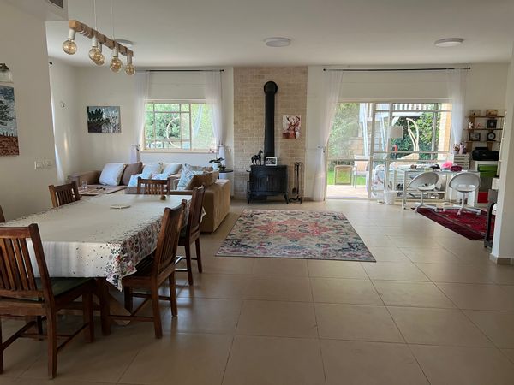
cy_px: 192
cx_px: 257
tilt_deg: -9.0
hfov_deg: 67.3
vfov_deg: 53.1
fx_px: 386
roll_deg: +0.2
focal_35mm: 26
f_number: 1.5
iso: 125
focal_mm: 5.7
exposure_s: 1/87
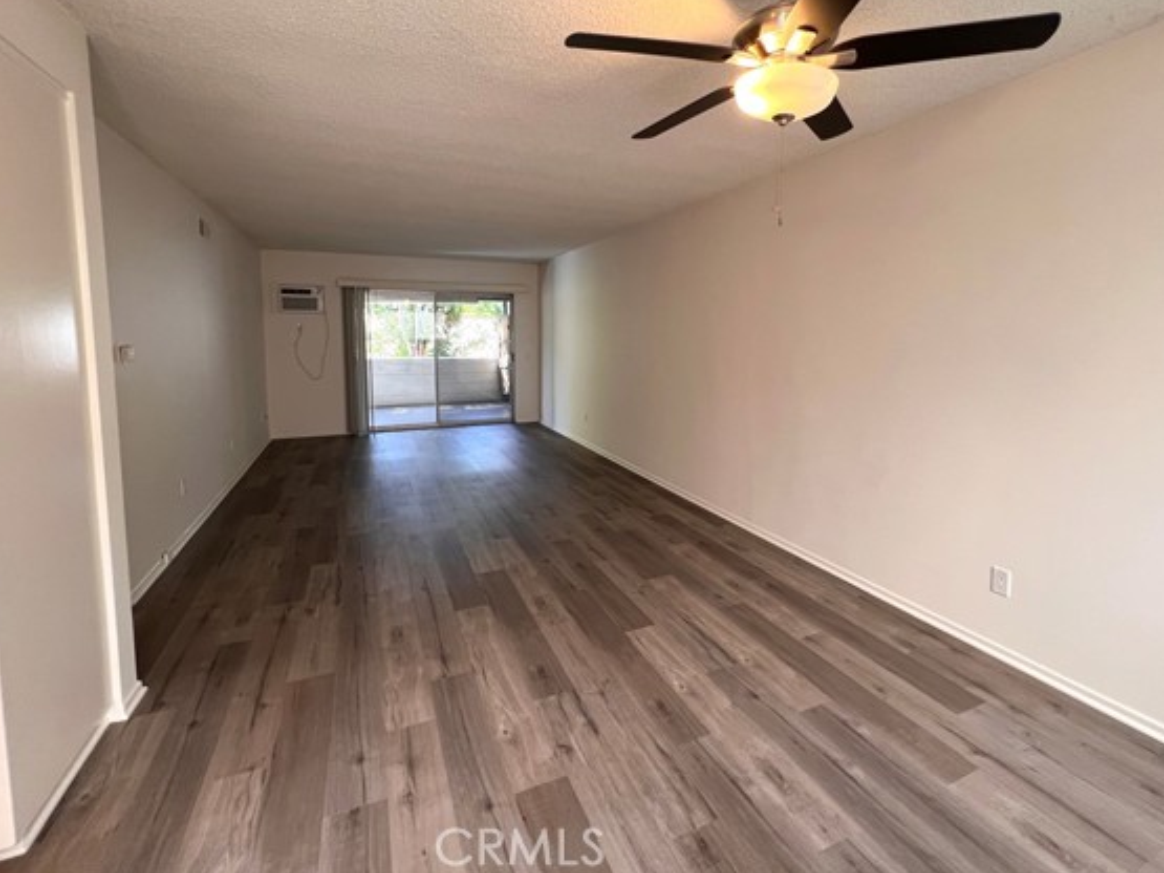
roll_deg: -0.3
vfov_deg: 81.2
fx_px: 504
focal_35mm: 15
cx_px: 604
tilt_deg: -4.5
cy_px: 374
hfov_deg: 98.1
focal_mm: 1.57
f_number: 1.8
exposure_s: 1/60
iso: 200
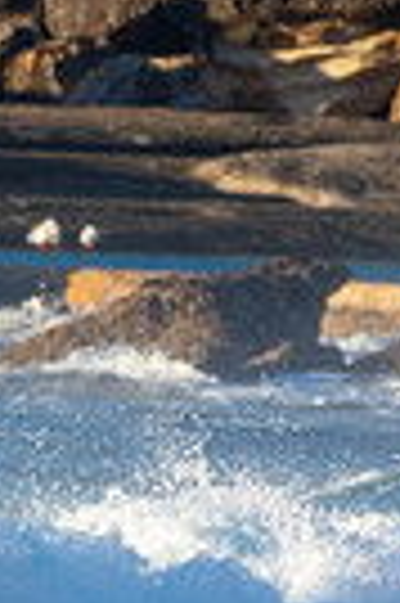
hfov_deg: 0.4
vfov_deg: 0.6
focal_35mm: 3249
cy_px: 596
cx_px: -607
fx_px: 54286
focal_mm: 500
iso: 250
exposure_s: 1/640
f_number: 5.6
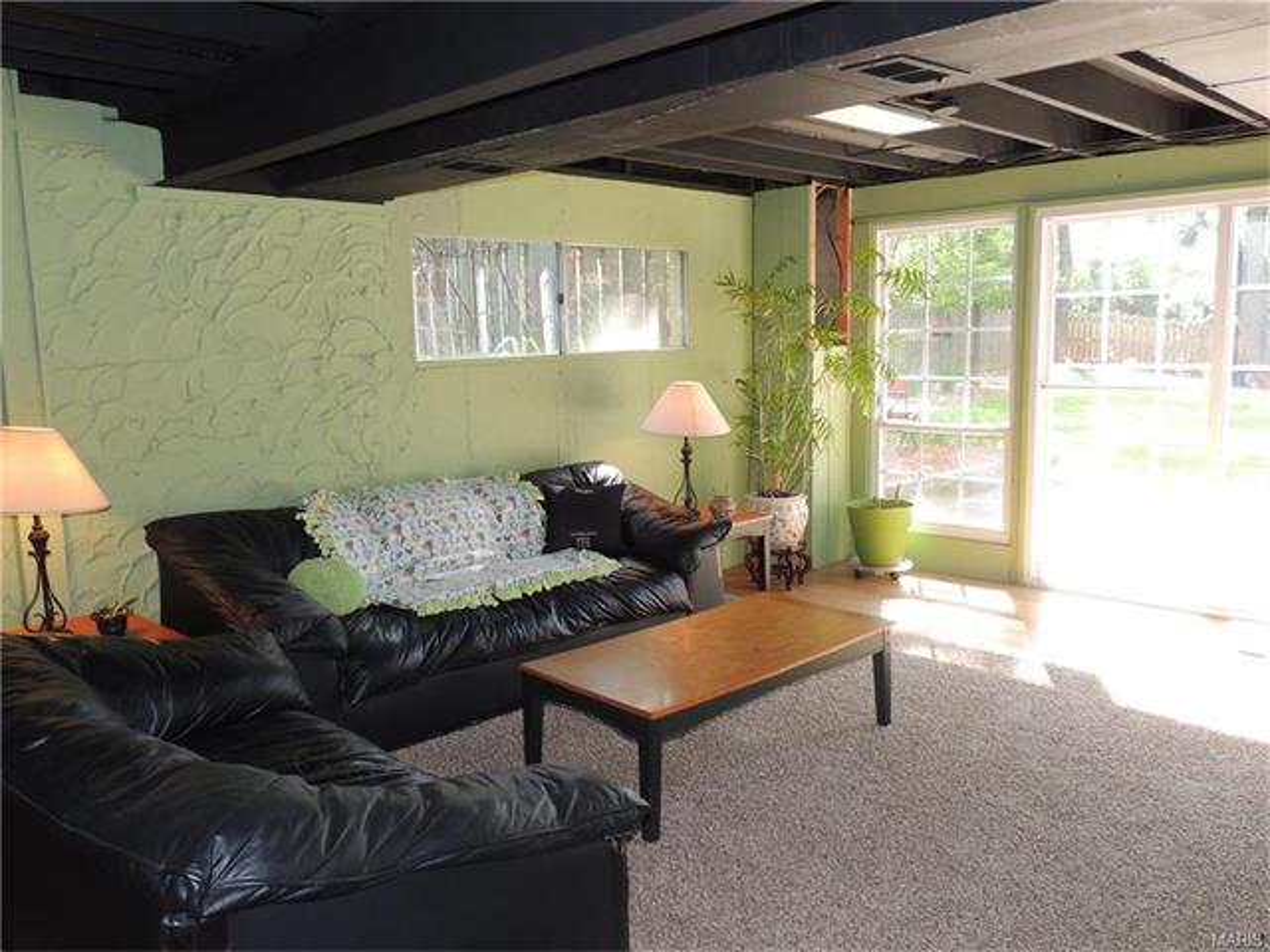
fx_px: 1027
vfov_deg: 49.7
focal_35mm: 28
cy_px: 476
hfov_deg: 63.4
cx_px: 635
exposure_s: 1/40
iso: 110
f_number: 3.1
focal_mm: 4.9
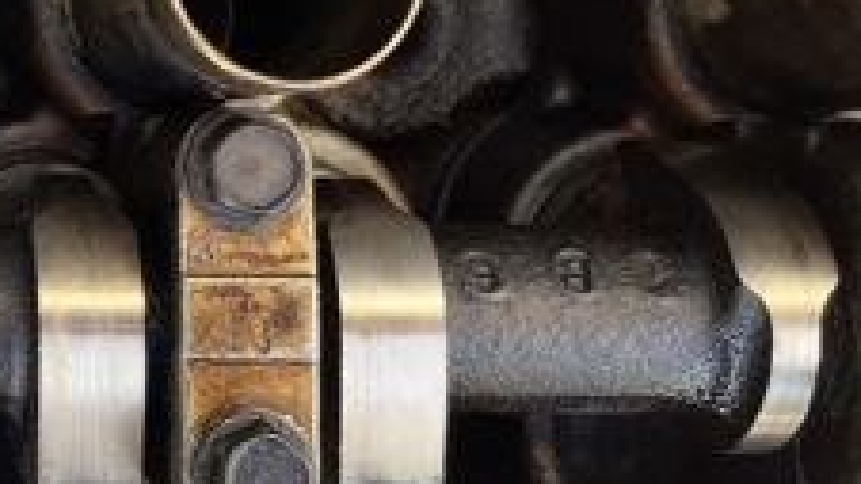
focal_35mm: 80
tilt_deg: -81.9
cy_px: -48
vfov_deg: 14.7
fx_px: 1826
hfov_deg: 23.7
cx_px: -232
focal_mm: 5.1
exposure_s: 1/121
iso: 80
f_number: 1.6
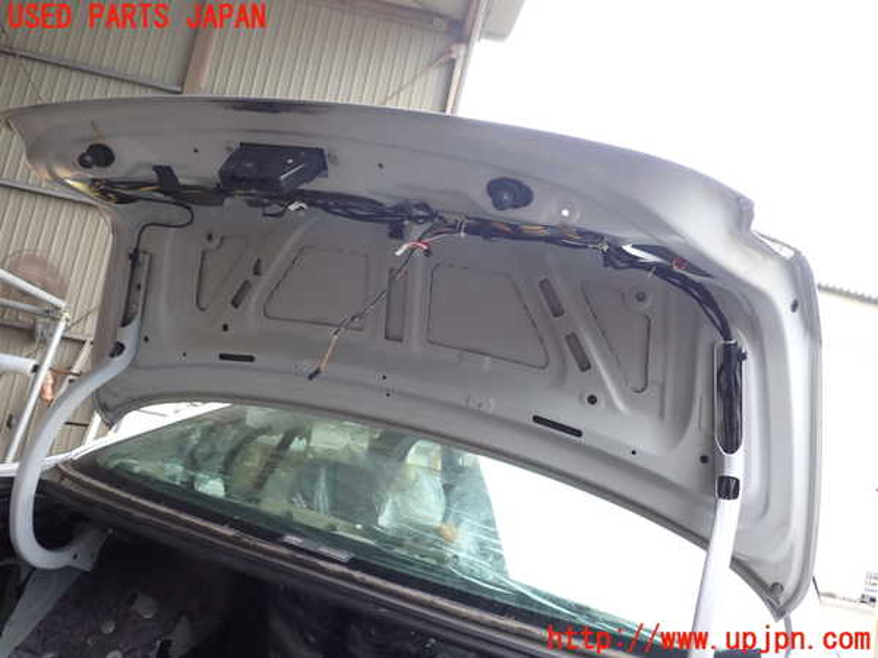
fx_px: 761
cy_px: 329
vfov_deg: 46.8
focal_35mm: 30
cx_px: 439
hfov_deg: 60.0
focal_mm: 5.4
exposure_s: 1/100
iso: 100
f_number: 2.3
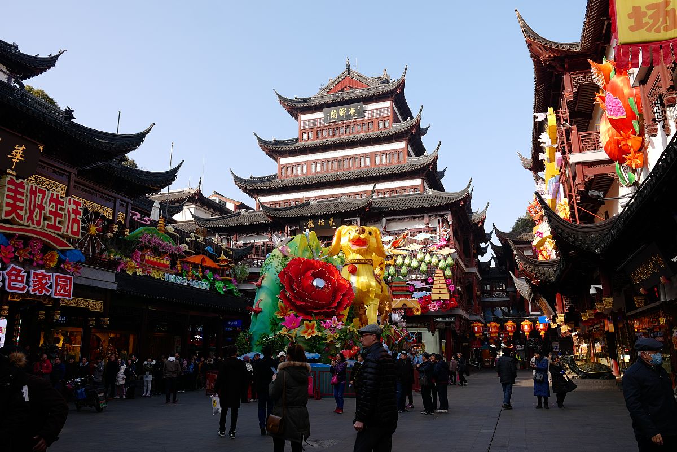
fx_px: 508
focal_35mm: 27
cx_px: 338
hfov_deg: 67.4
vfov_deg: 47.9
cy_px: 226
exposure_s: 1/160
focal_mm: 18
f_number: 5
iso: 100
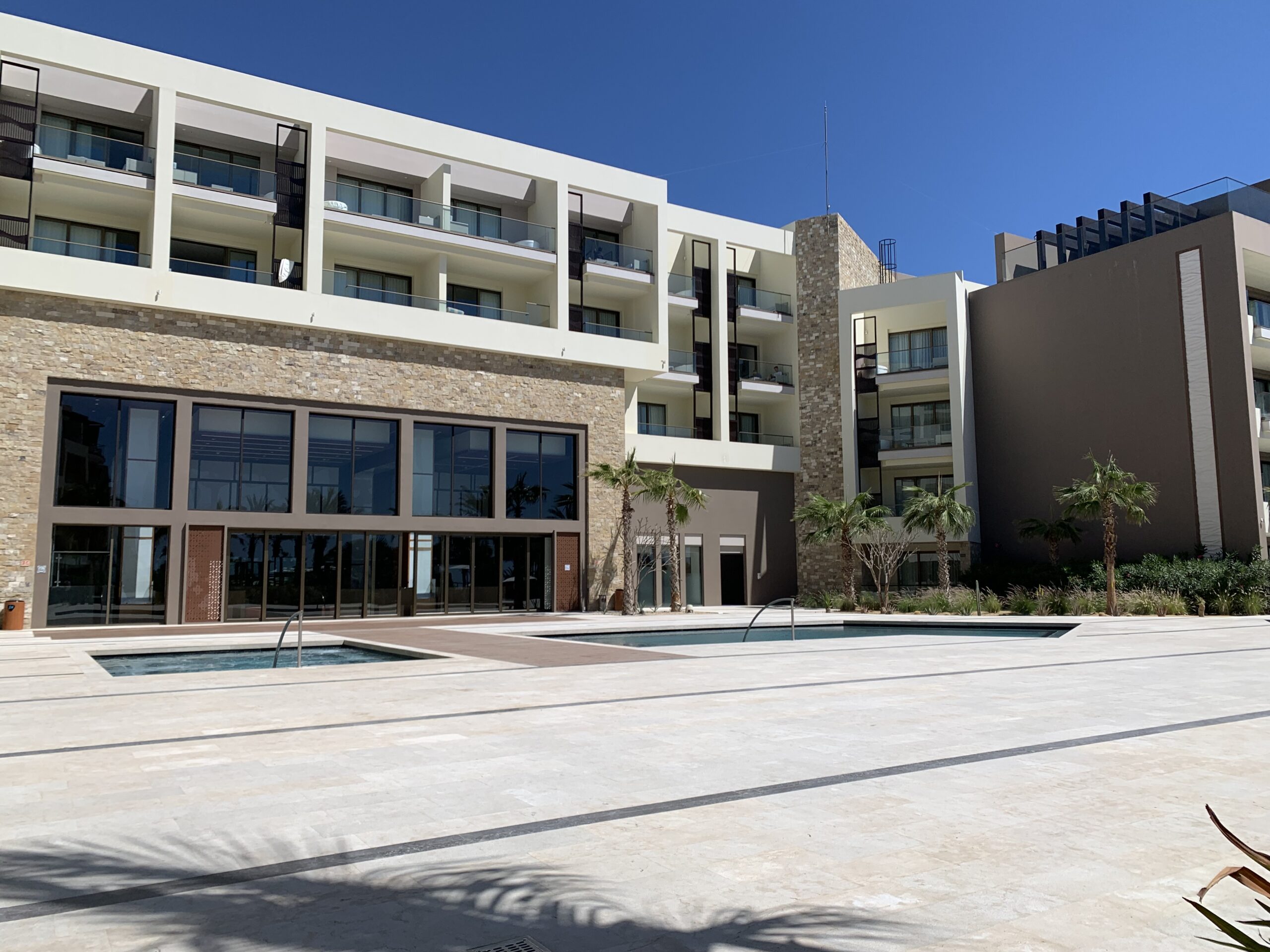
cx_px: 635
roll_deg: +1.1
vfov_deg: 53.1
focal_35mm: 26
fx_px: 954
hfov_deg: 67.3
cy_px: 476
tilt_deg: +6.7
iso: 25
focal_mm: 4.25
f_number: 1.8
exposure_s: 1/4274
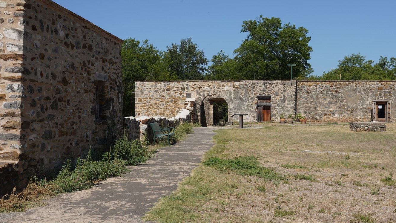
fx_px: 515
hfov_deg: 40.9
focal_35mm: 49
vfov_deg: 24.4
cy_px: 123
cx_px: 296
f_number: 18
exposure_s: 1/100
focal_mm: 31
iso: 100
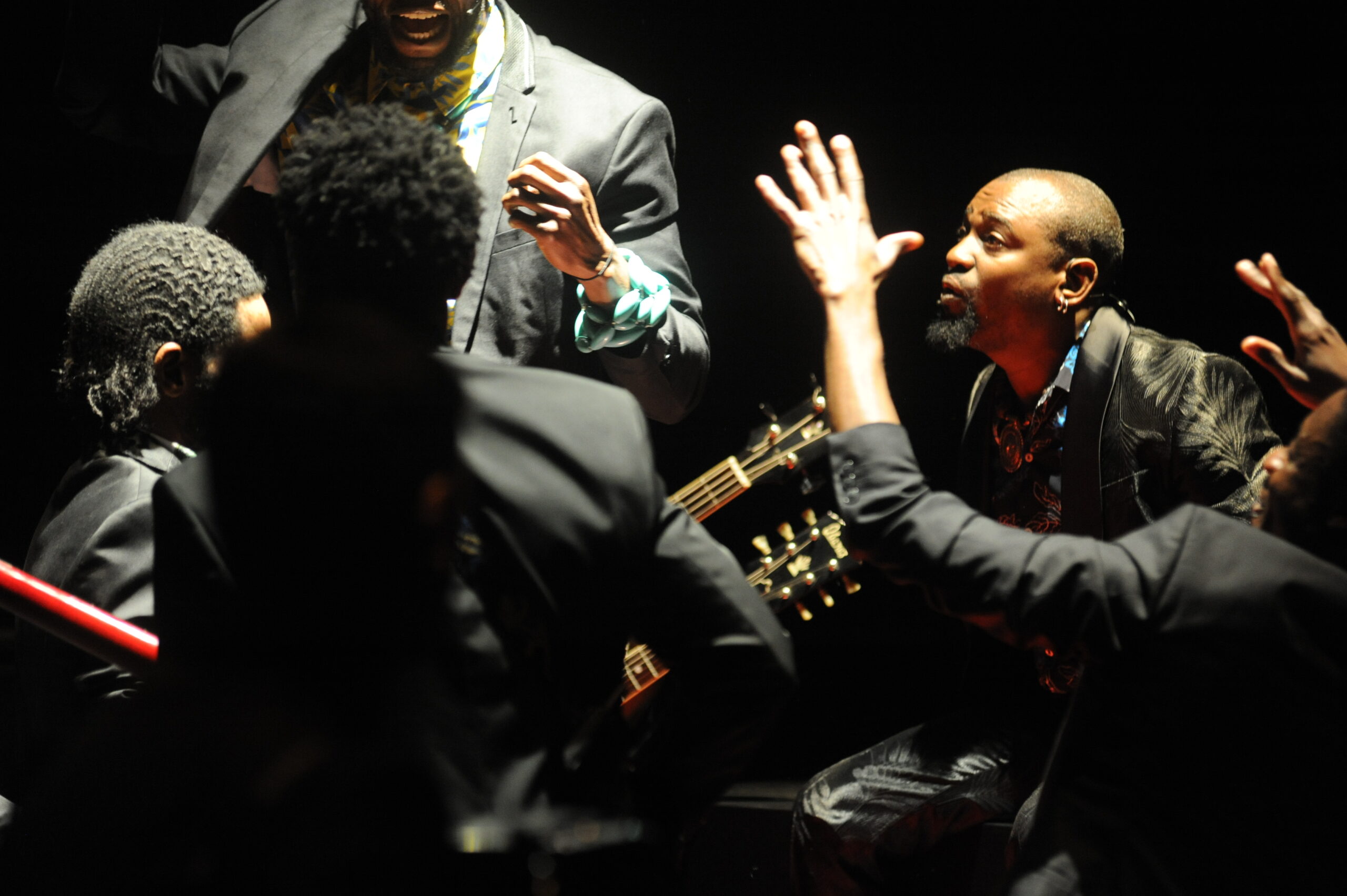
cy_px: 448
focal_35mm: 200
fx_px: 7478
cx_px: 674
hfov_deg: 10.3
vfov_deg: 6.9
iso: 3200
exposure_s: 1/100
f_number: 5
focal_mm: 200
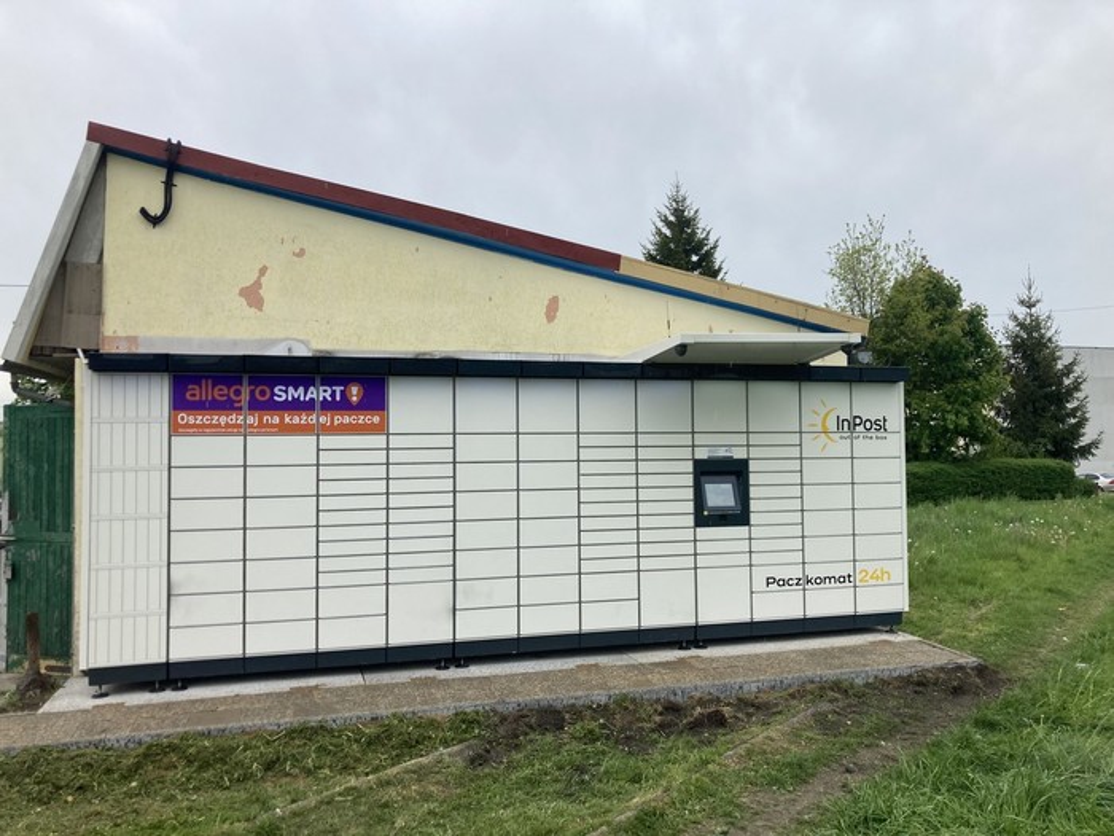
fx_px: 901
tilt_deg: +4.2
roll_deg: +0.0
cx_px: 557
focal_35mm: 28
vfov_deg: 49.7
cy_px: 418
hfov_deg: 63.4
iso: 20
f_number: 1.8
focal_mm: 3.99
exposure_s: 1/517
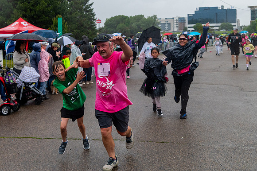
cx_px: 88
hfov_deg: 40.6
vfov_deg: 27.7
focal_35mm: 48
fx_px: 344
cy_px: 52
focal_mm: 34
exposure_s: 1/3200
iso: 1600
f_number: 4
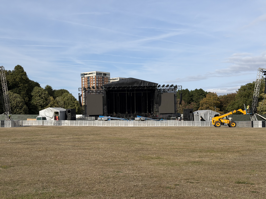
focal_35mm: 48
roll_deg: +1.1
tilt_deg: +1.6
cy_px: 100
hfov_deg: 39.7
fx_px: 369
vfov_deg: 30.3
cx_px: 133
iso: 64
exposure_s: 1/5587
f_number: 1.78
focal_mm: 6.76
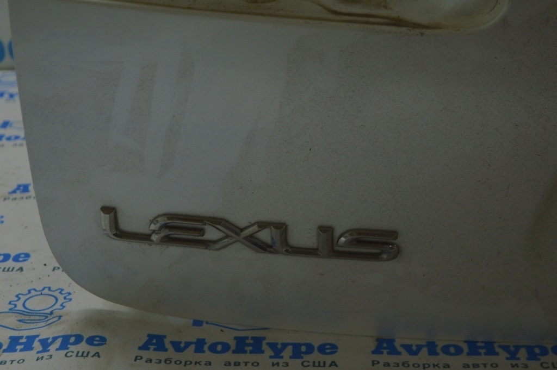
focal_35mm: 75
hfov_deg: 27.0
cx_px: 278
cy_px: 185
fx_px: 1159
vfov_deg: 18.2
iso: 400
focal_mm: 50
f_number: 5.6
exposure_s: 1/50
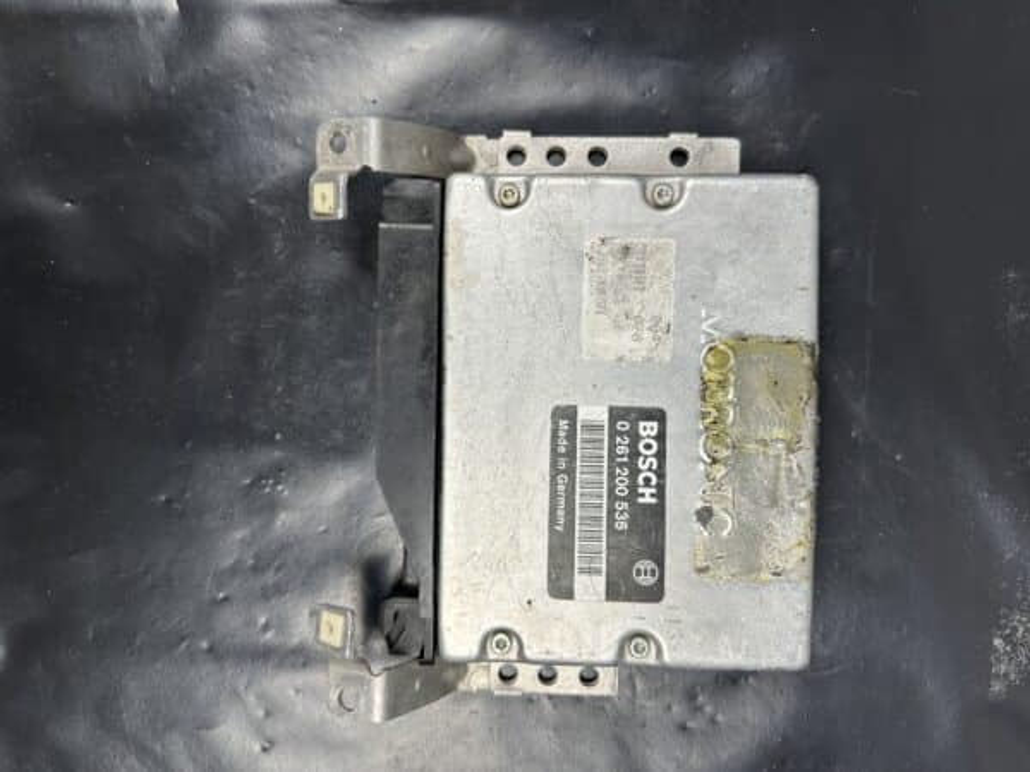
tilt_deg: -89.2
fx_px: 714
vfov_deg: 56.8
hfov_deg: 71.6
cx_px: 515
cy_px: 386
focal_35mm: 24
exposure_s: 1/100
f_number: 1.78
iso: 80
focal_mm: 6.86
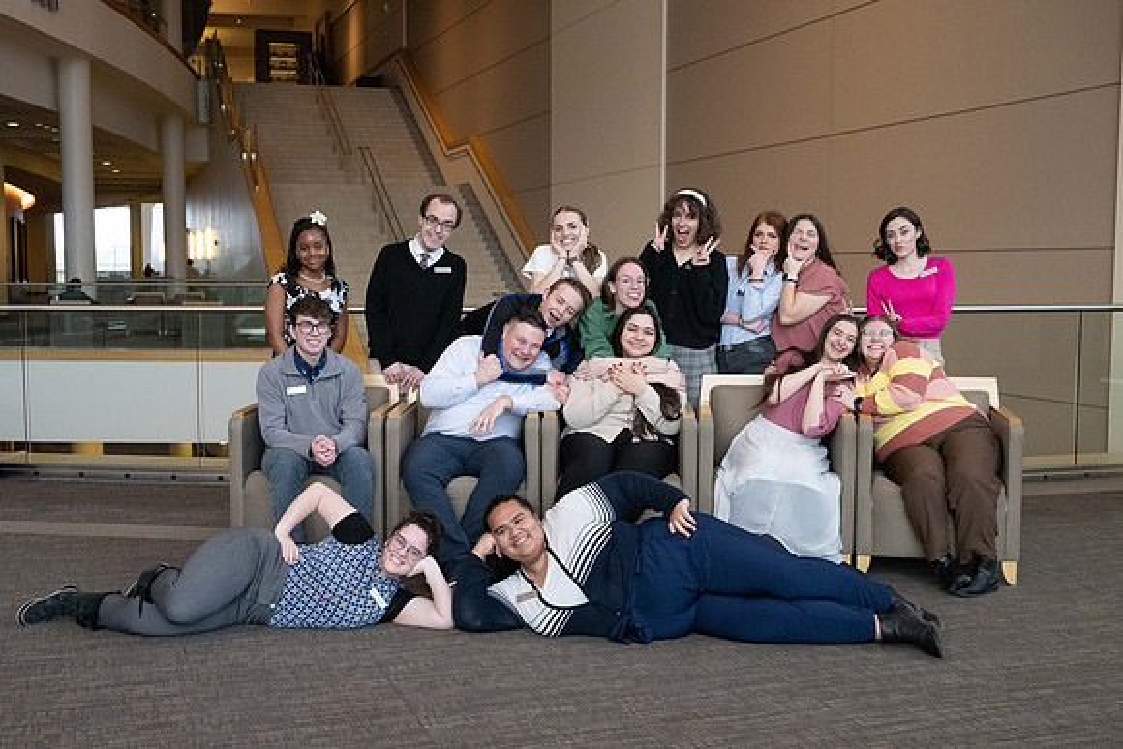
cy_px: 392
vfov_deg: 31.7
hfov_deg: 46.2
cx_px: 551
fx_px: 1317
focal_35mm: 42
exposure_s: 1/250
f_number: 8
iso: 5000
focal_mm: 40
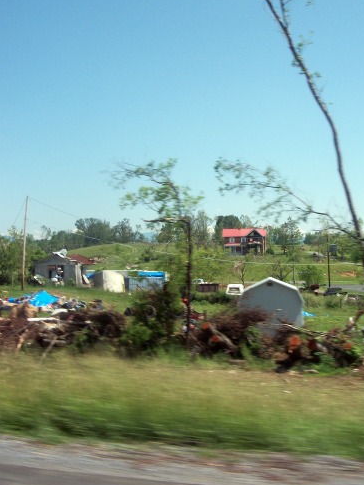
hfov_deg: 32.6
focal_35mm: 44
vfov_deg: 42.9
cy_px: 218
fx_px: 617
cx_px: 249
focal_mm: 5.7
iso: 80
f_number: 8.8
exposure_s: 1/200
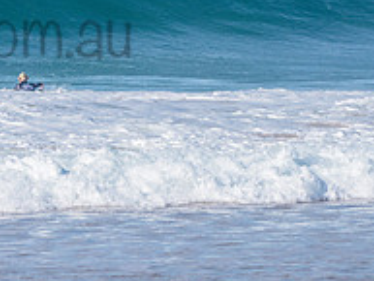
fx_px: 6249
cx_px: -74
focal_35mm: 578
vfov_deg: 2.6
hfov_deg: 3.4
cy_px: 13
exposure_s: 1/2500
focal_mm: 200
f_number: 5.6
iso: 220
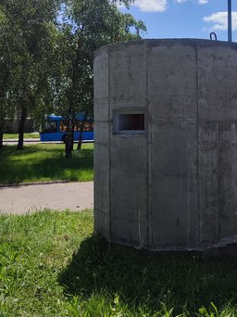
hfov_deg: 35.9
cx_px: 180
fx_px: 356
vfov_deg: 47.3
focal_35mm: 39
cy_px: 114
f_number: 1.9
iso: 50
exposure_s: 1/1603
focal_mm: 6.04
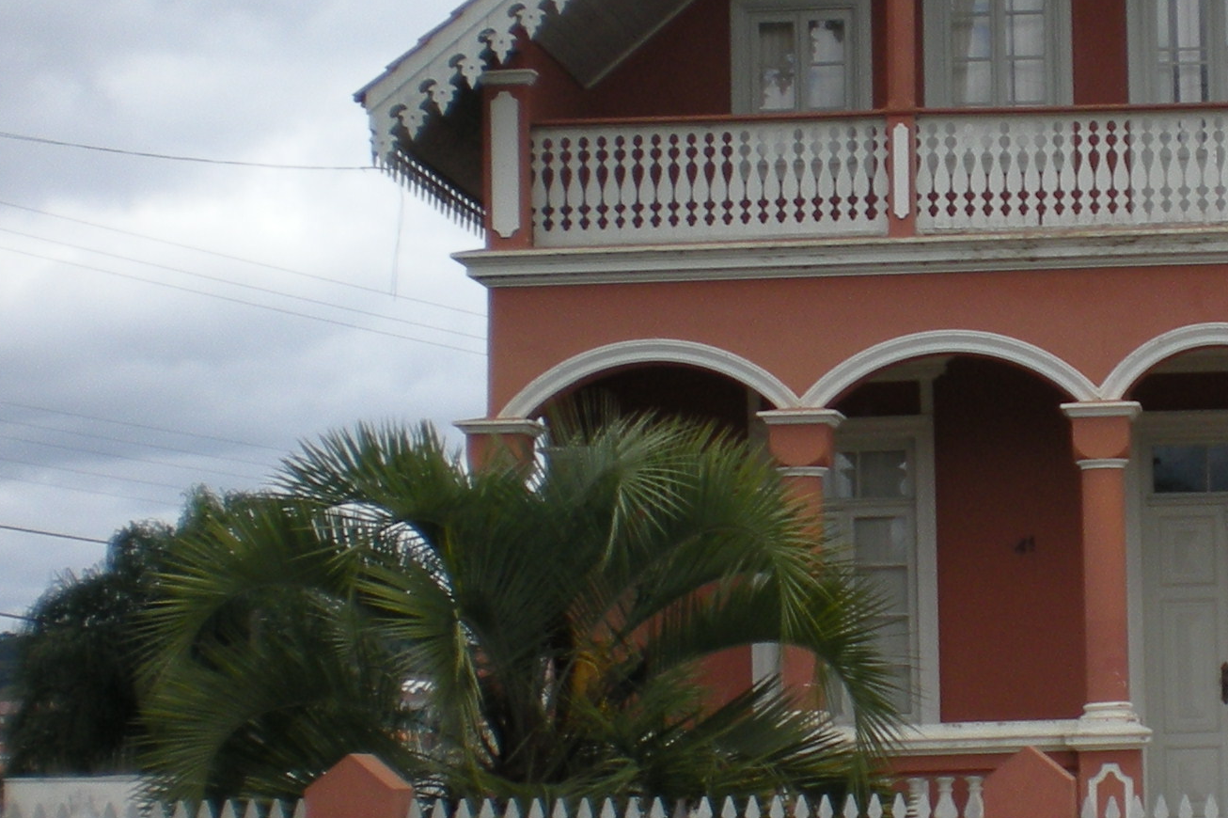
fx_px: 3171
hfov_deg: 21.3
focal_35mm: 93
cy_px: 395
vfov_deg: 14.7
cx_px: 1189
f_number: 4.6
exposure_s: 1/268
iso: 64
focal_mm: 6.3
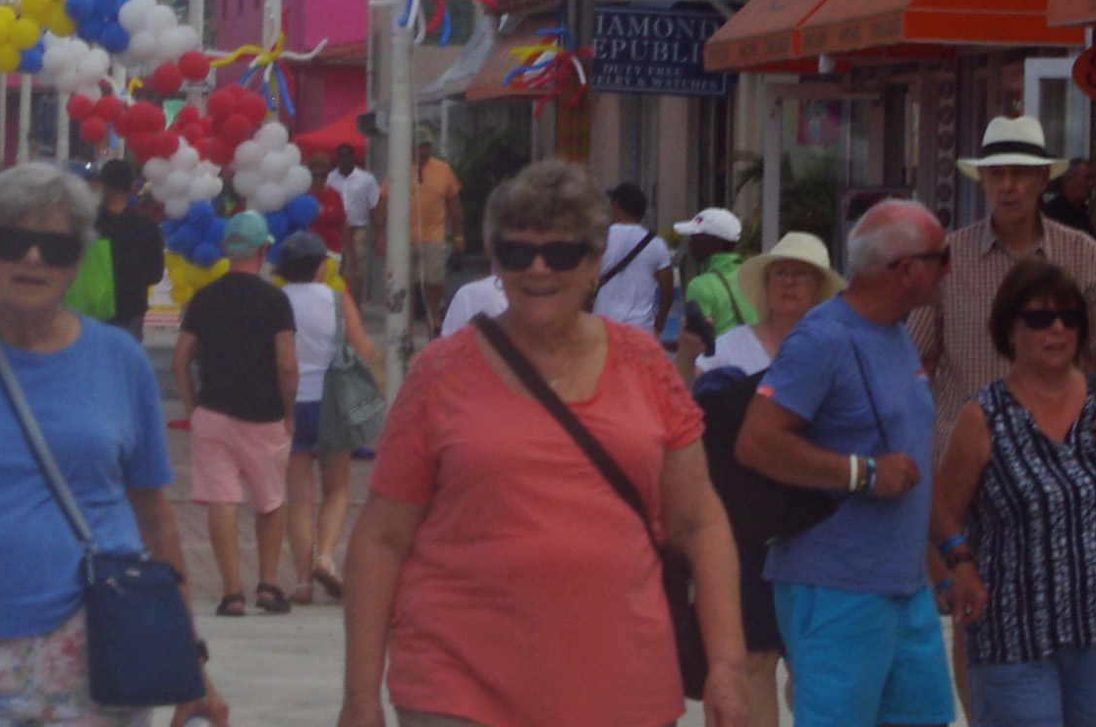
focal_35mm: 246
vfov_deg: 5.6
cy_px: 138
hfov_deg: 8.4
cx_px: 296
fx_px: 7479
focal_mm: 42.5
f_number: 13
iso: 200
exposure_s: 1/200
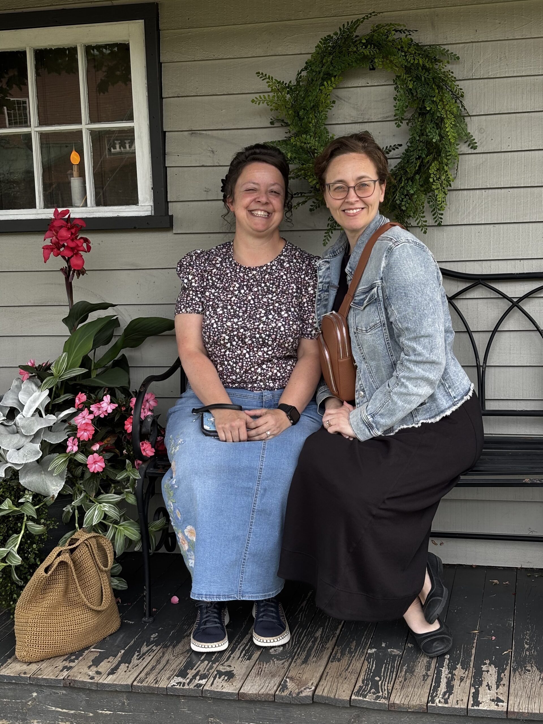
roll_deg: +1.8
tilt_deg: -6.8
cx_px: 272
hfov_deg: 28.0
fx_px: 1088
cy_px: 362
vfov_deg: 36.8
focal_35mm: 52
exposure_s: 1/251
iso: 32
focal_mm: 5.96
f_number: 1.6
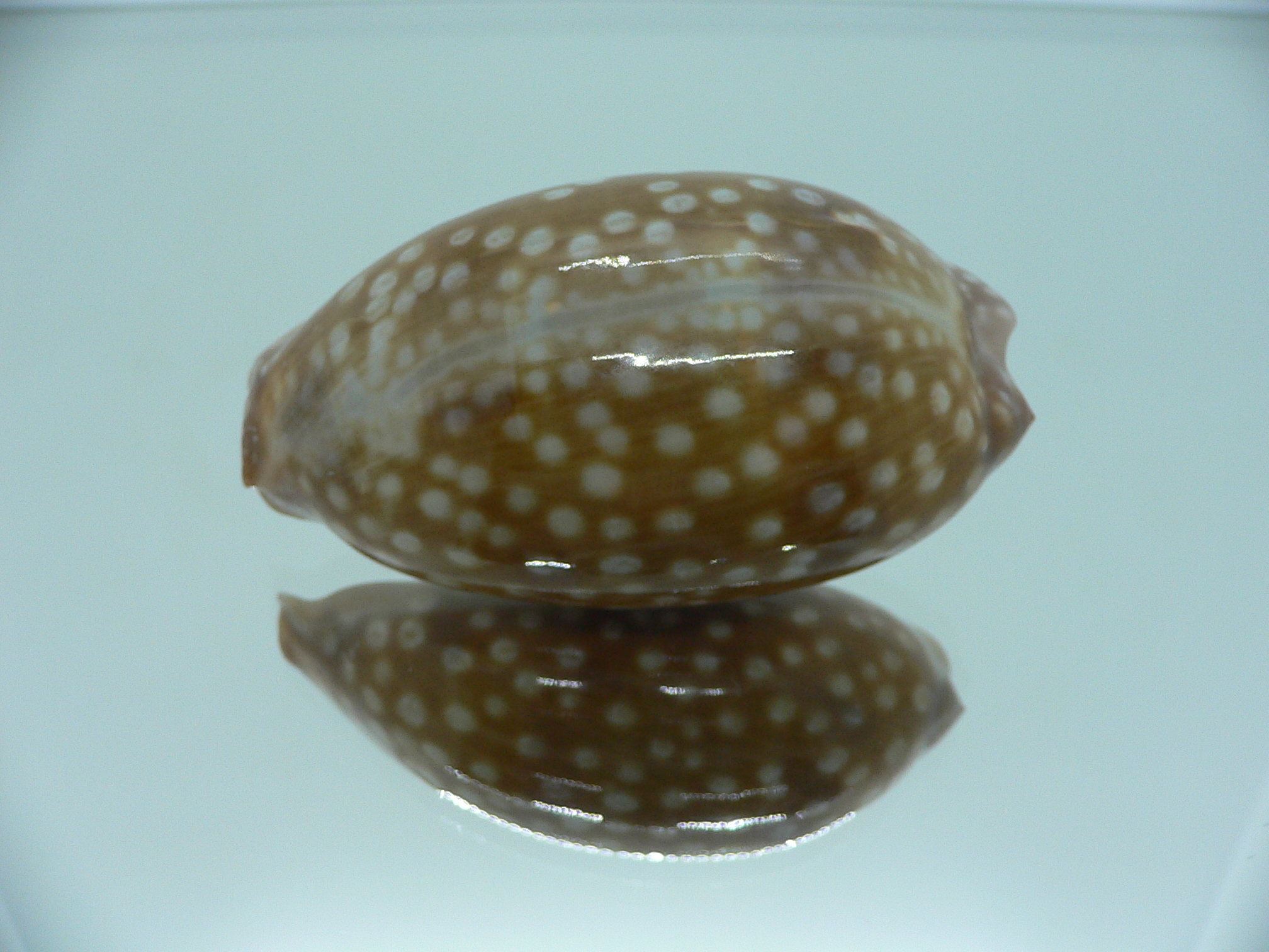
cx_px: 634
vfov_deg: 40.7
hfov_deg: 52.6
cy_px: 476
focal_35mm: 35
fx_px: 1283
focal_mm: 4.6
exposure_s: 1/60
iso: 100
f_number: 2.8
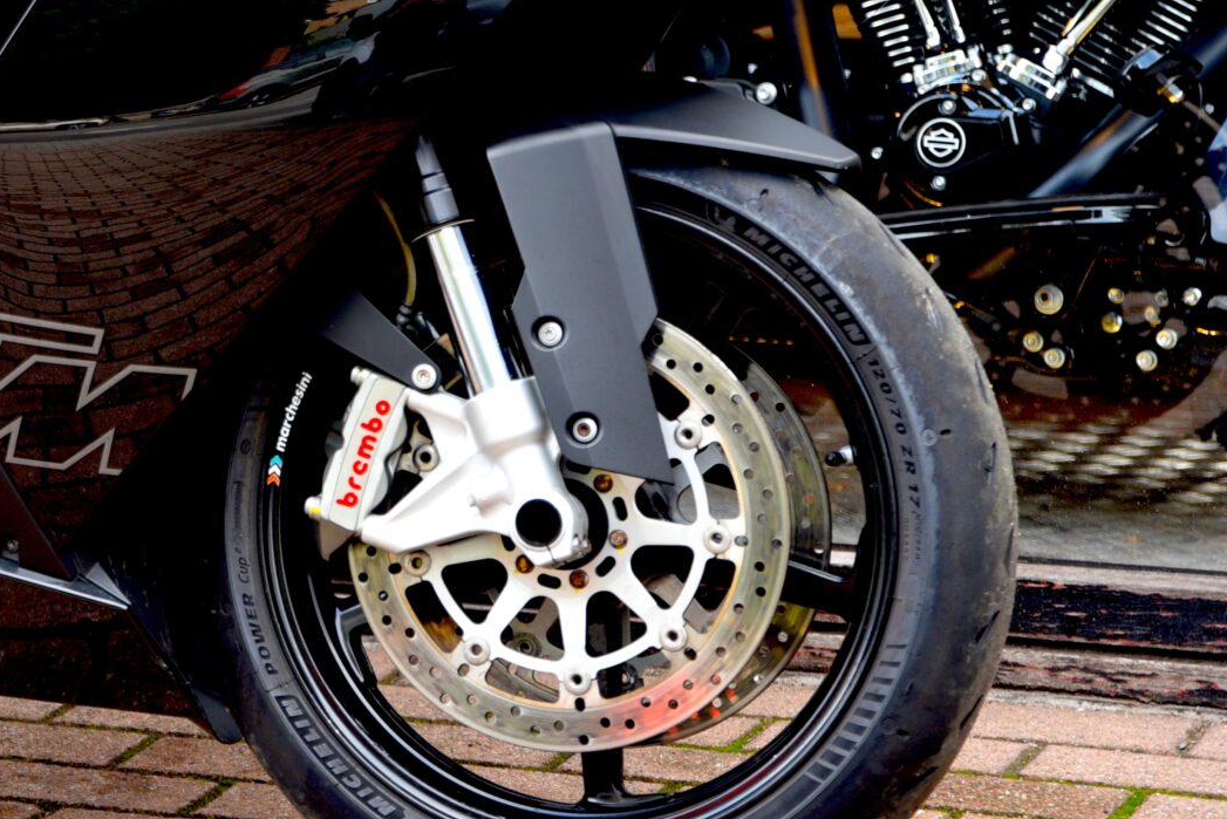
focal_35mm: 159
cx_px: -218
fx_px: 5421
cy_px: 87
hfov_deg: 12.6
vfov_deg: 8.6
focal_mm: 65
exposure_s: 1/60
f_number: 3.2
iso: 200
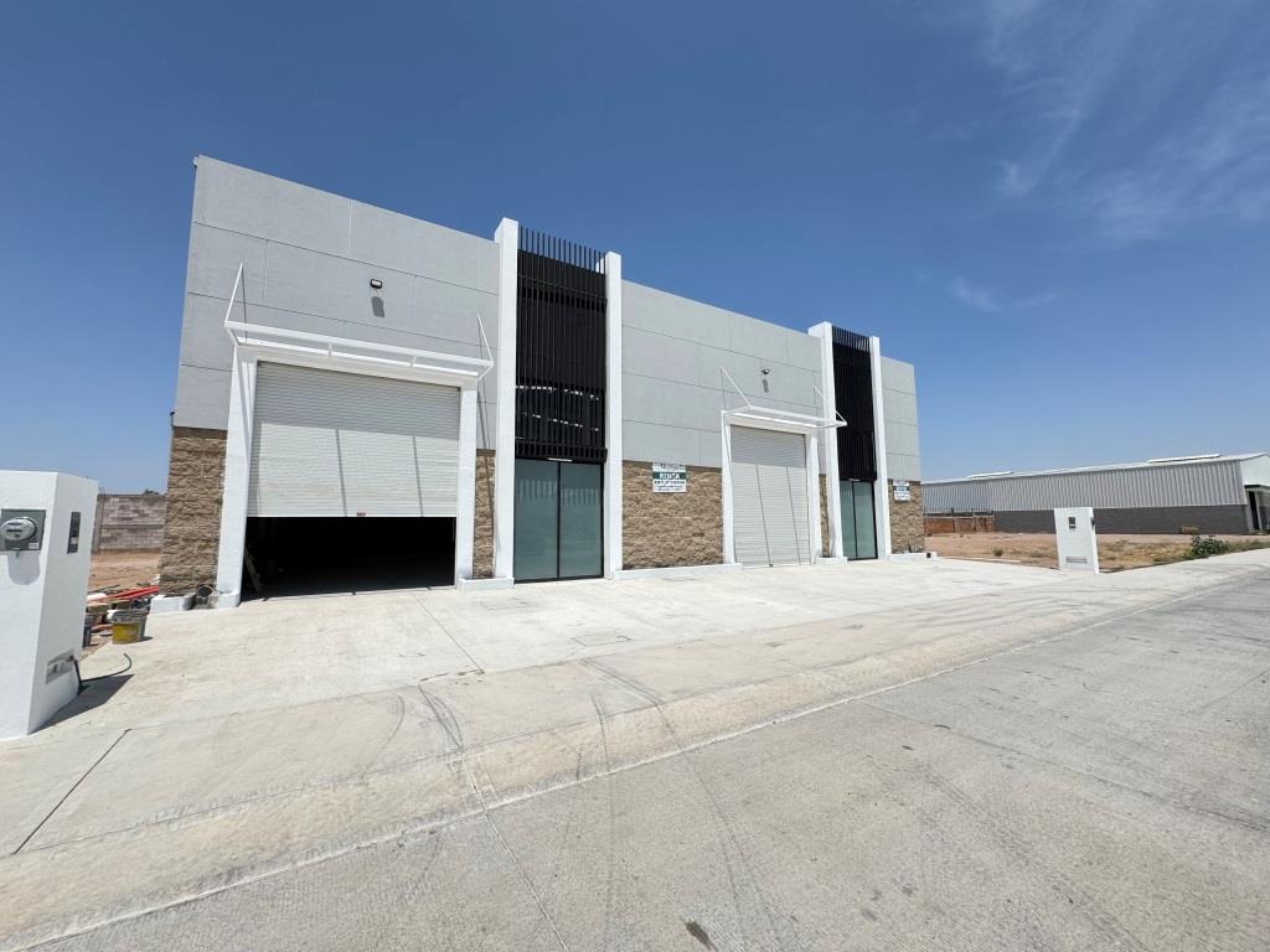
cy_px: 476
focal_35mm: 14
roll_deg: +0.6
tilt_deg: +6.0
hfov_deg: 102.1
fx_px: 514
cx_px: 635
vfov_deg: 85.7
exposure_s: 1/2494
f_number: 2.2
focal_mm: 2.22
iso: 50
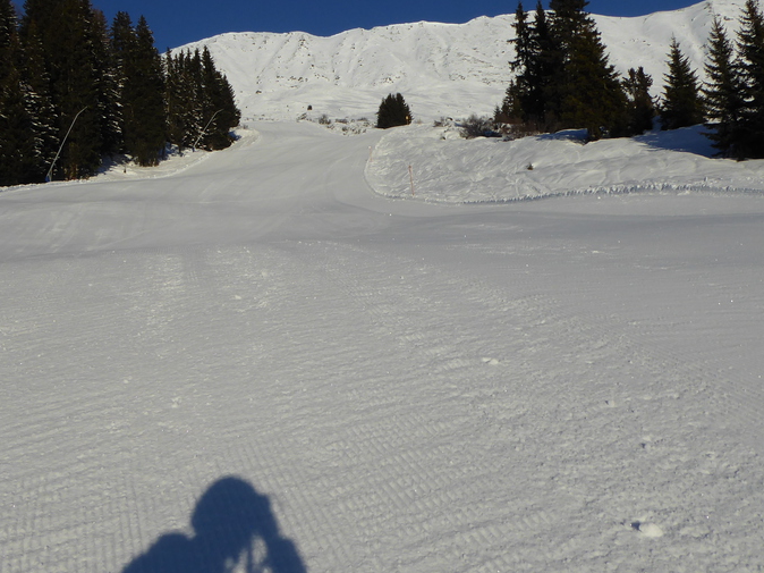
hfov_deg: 48.8
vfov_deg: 37.5
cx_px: 315
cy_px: 226
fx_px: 838
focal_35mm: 38
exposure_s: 1/1600
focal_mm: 4.3
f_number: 3.5
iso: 80
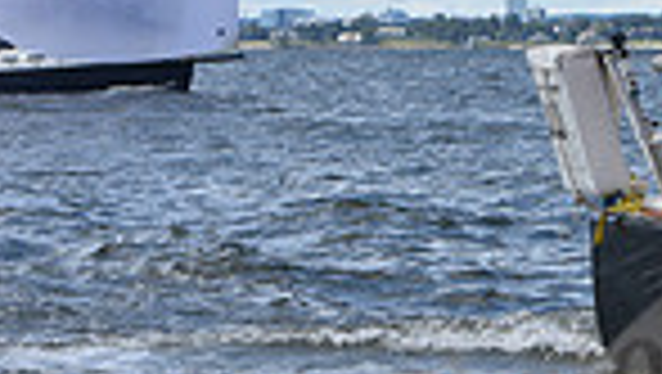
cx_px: 1252
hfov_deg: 6.5
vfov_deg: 3.8
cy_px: 52
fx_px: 5657
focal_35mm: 322
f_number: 7.1
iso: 250
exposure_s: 1/800
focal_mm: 78
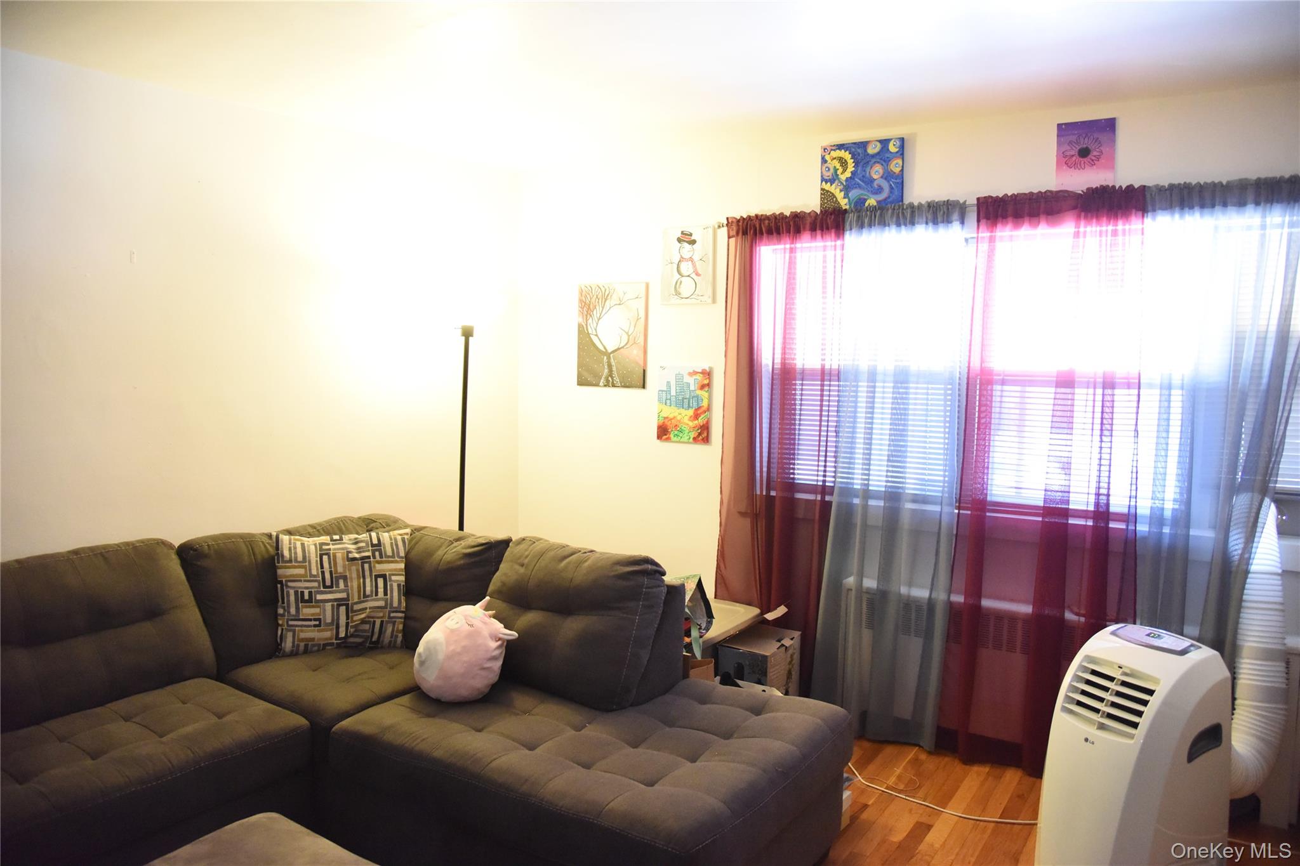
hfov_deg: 73.7
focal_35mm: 24
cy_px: 433
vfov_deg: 53.1
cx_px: 650
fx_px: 867
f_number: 4
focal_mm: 24
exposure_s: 1/60
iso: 8000
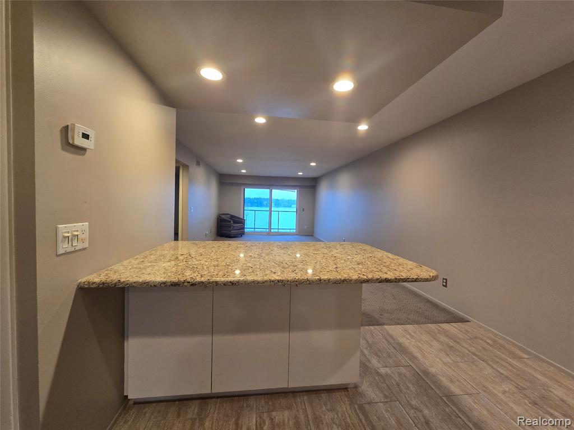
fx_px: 216
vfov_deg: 89.9
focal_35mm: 13
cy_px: 215
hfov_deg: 106.2
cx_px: 287
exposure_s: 1/60
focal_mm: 2.2
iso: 160
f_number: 2.2
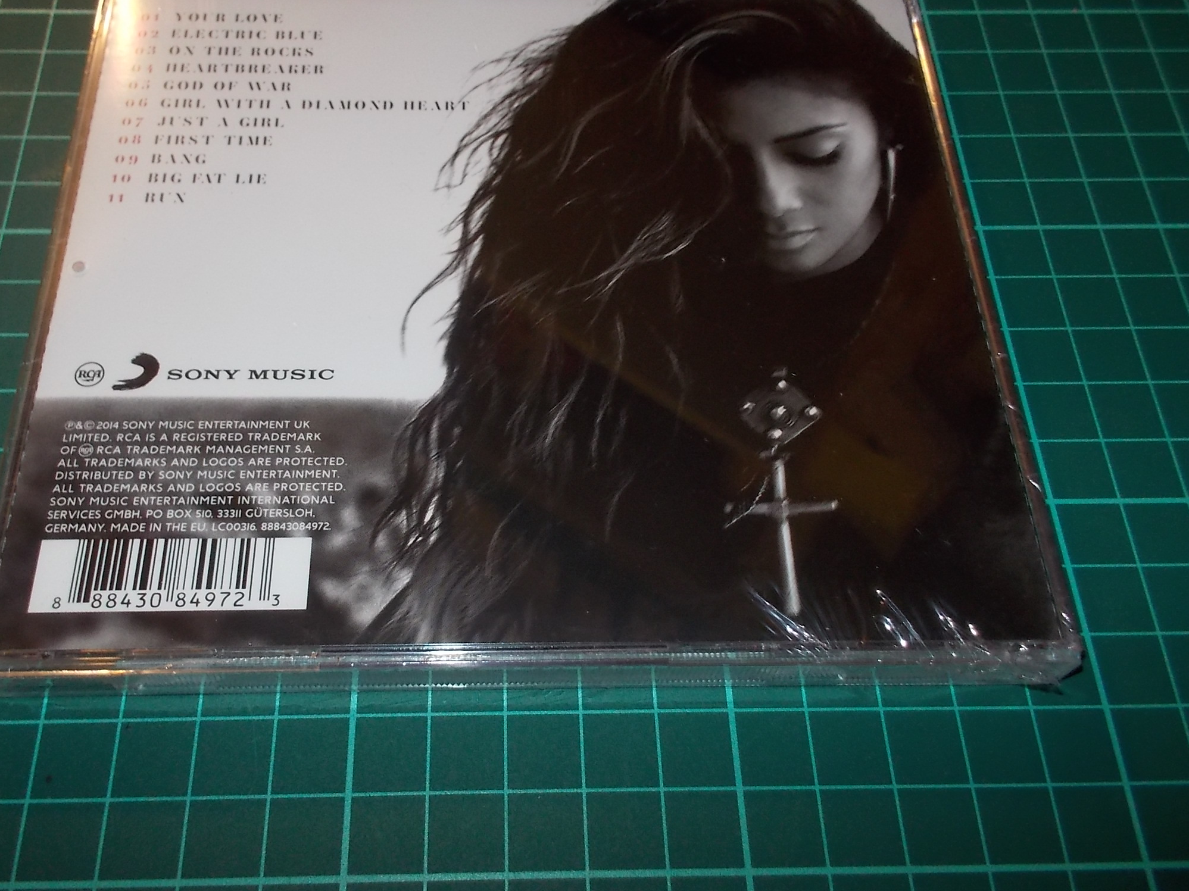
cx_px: 523
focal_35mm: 33
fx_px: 1133
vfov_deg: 42.9
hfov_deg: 55.2
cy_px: 402
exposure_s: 1/30
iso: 200
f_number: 3.3
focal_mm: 4.1
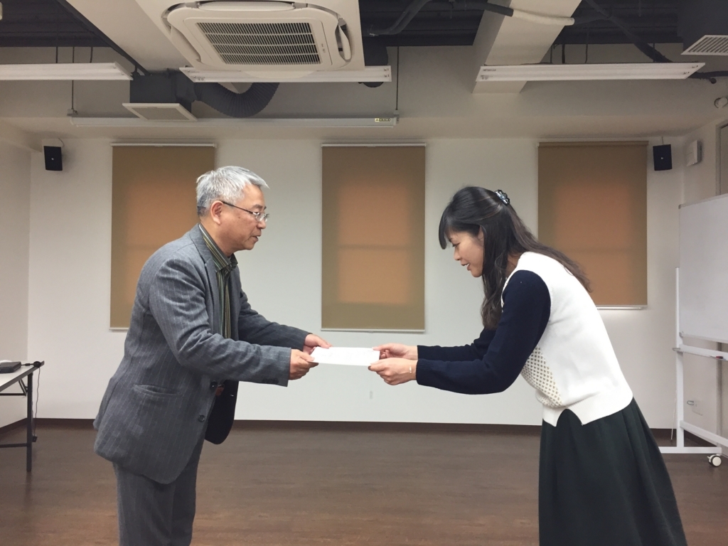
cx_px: 364
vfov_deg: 48.2
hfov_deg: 61.7
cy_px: 273
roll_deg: -0.8
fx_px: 610
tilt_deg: +0.6
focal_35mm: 29
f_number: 2.2
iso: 40
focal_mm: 4.15
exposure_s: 1/30
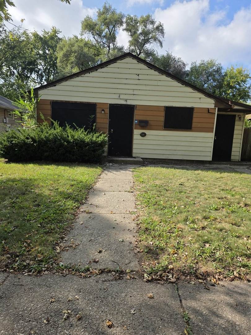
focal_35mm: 23
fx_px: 222
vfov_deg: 73.9
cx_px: 126
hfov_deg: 58.9
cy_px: 168
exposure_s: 1/4650
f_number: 1.7
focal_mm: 6.3
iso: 80
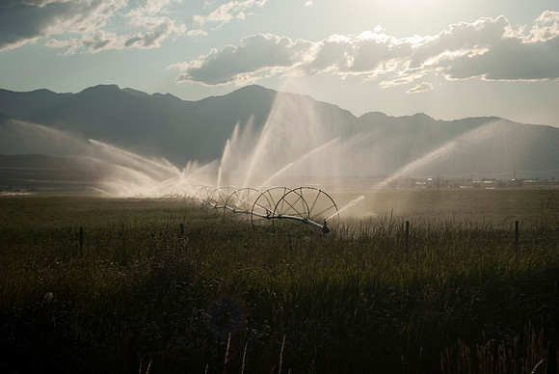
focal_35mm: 82
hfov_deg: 24.6
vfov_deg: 16.6
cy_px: 187
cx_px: 280
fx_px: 1282
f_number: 5.6
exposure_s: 1/1000
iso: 100
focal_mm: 55
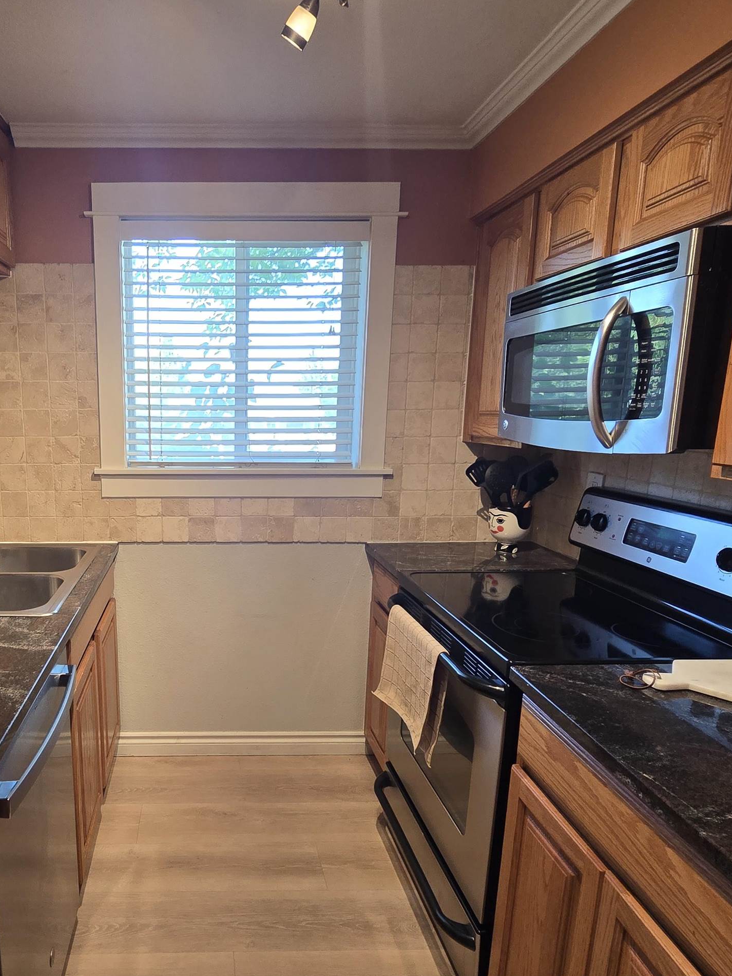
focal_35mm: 21
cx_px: 202
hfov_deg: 60.7
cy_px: 548
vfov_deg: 78.7
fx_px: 592
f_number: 2.2
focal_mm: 2.2
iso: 160
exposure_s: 1/60
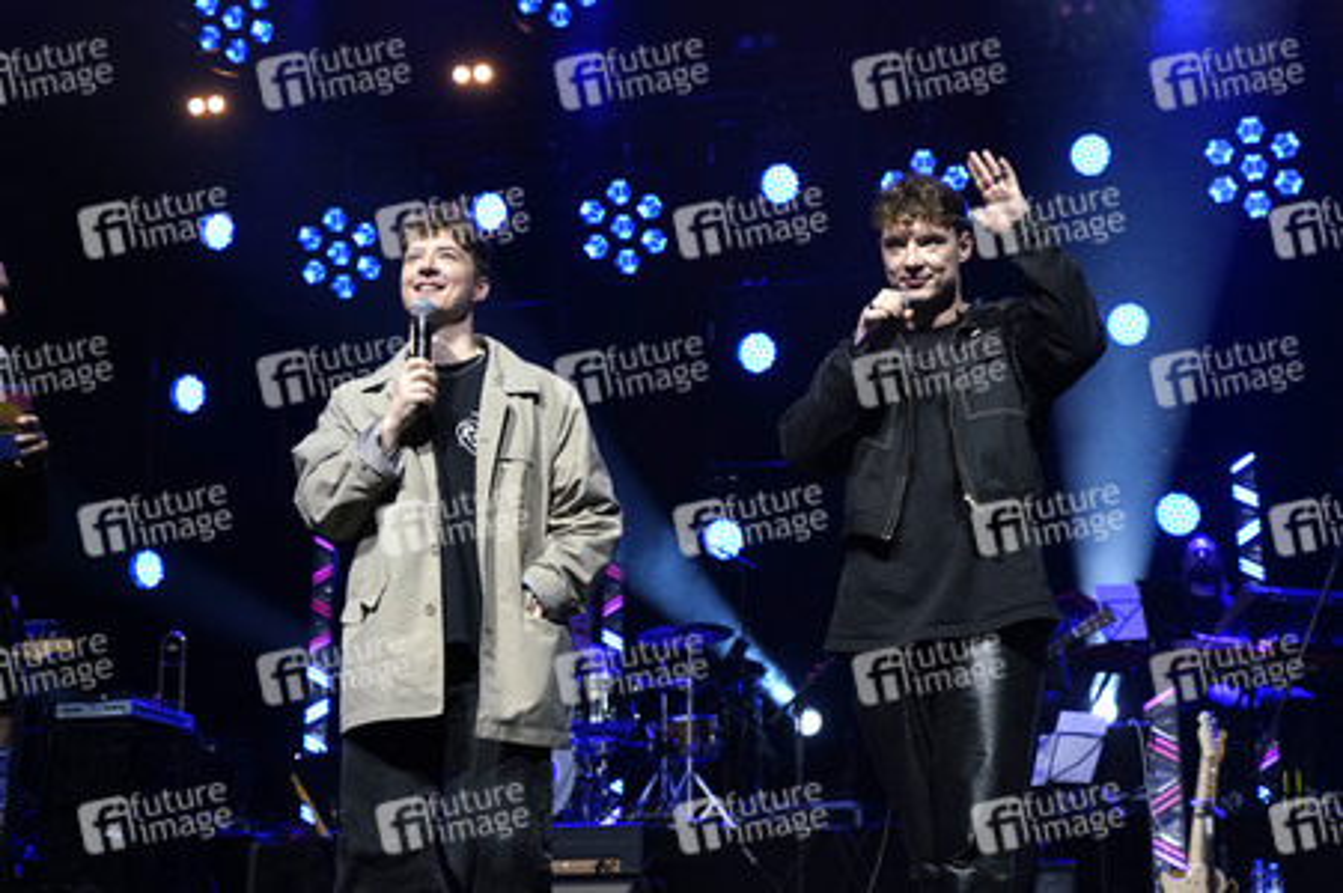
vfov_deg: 28.0
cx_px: 672
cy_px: 446
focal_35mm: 48
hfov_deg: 41.1
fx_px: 1789
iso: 2000
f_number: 4.5
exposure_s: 1/250
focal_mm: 48
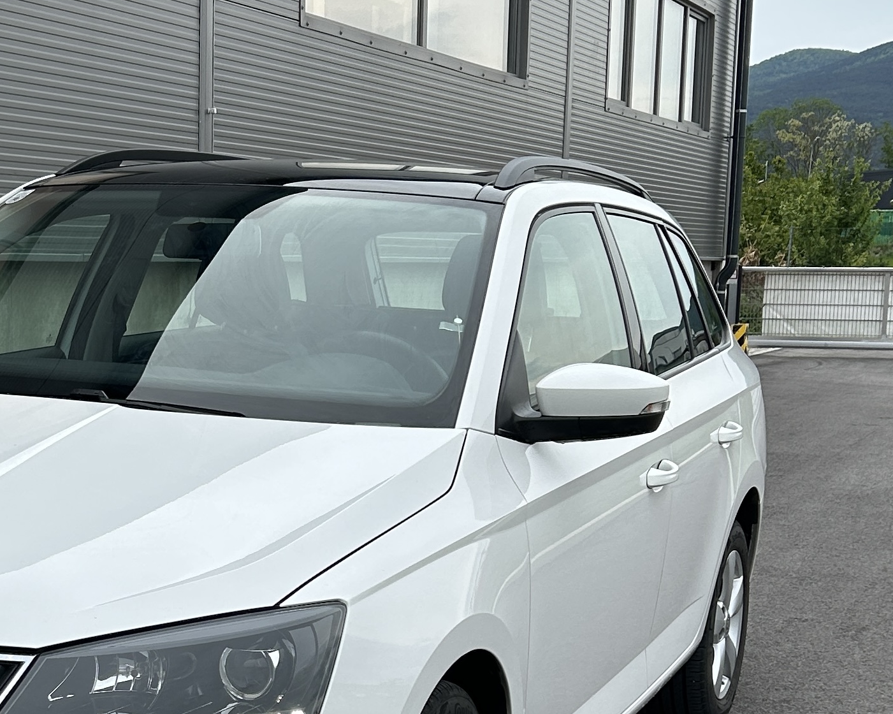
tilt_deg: -10.8
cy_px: 559
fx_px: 1559
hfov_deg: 30.9
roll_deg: -0.3
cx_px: 140
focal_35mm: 59
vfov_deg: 25.4
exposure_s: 1/2299
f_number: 1.5
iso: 50
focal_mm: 5.7
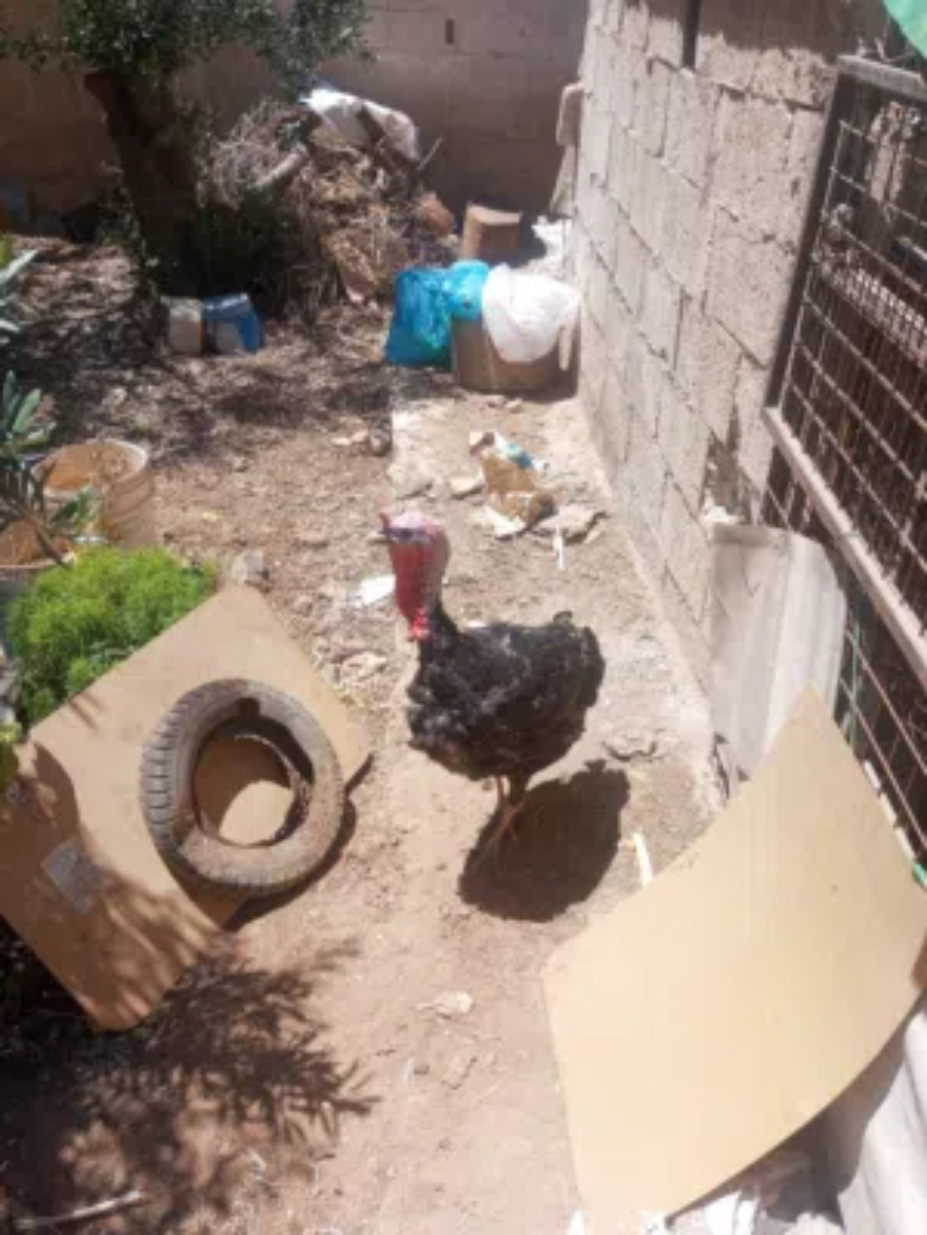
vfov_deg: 65.3
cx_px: 464
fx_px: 964
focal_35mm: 27
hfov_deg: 51.4
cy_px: 618
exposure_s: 1/639
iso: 59
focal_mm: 4.11
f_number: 1.6
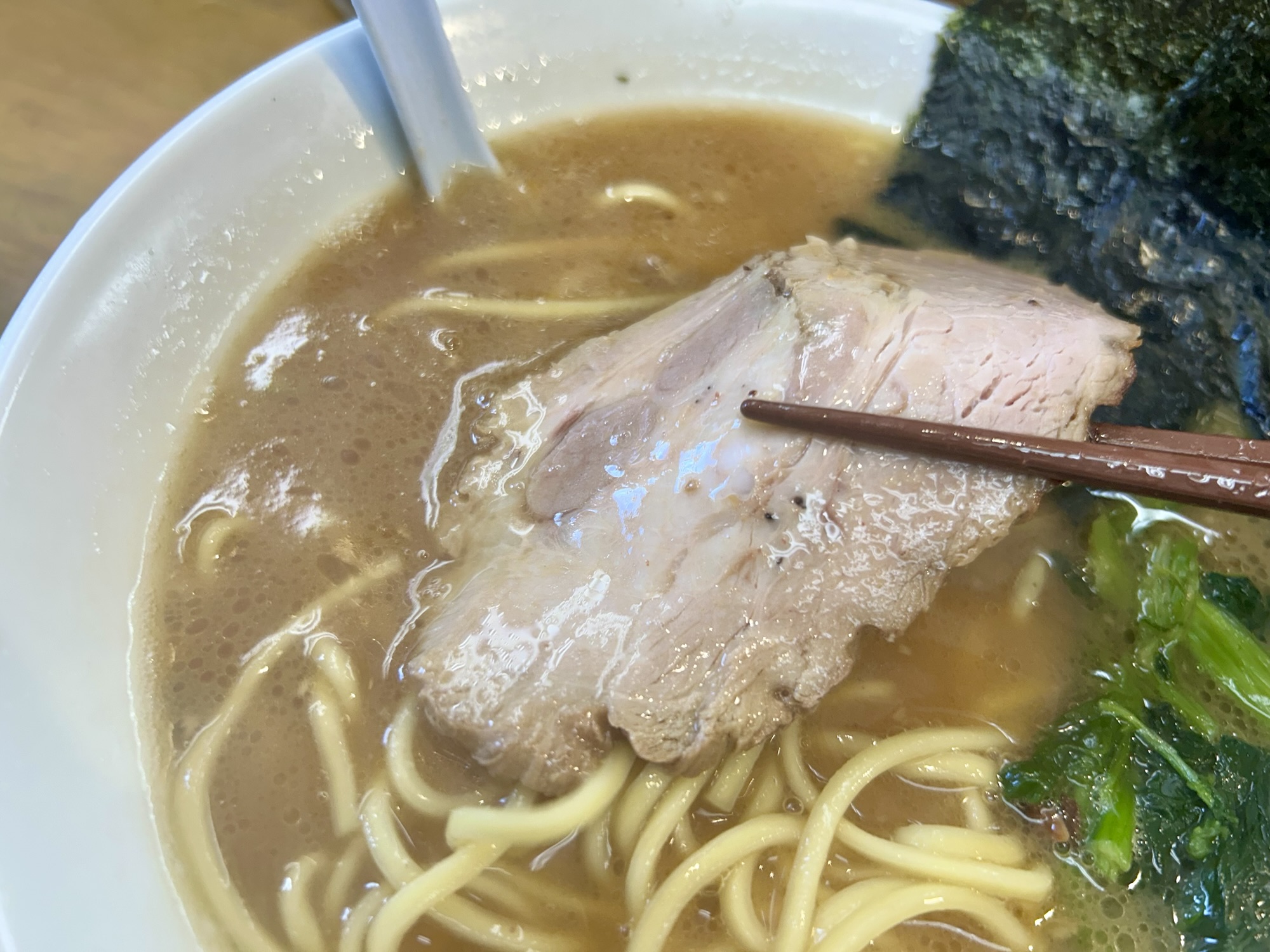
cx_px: 635
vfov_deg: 53.1
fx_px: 954
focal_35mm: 26
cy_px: 476
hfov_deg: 67.3
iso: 50
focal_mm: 5.7
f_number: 1.5
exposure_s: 1/100
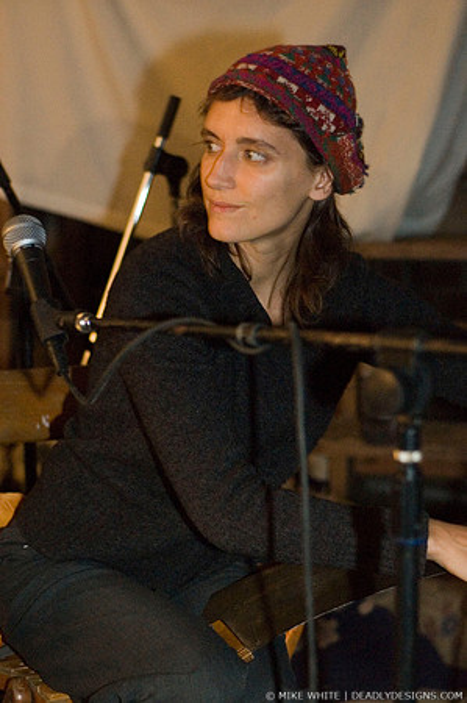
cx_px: 234
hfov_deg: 18.1
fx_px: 1463
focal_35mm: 75
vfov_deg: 27.0
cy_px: 352
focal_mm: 50
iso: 1600
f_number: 2.2
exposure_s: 1/13
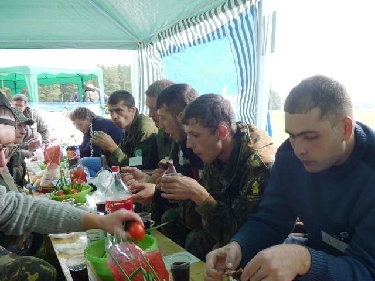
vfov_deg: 40.7
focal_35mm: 35
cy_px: 140
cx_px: 188
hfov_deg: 52.6
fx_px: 379
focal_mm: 6.3
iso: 80
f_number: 3.5
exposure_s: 1/50
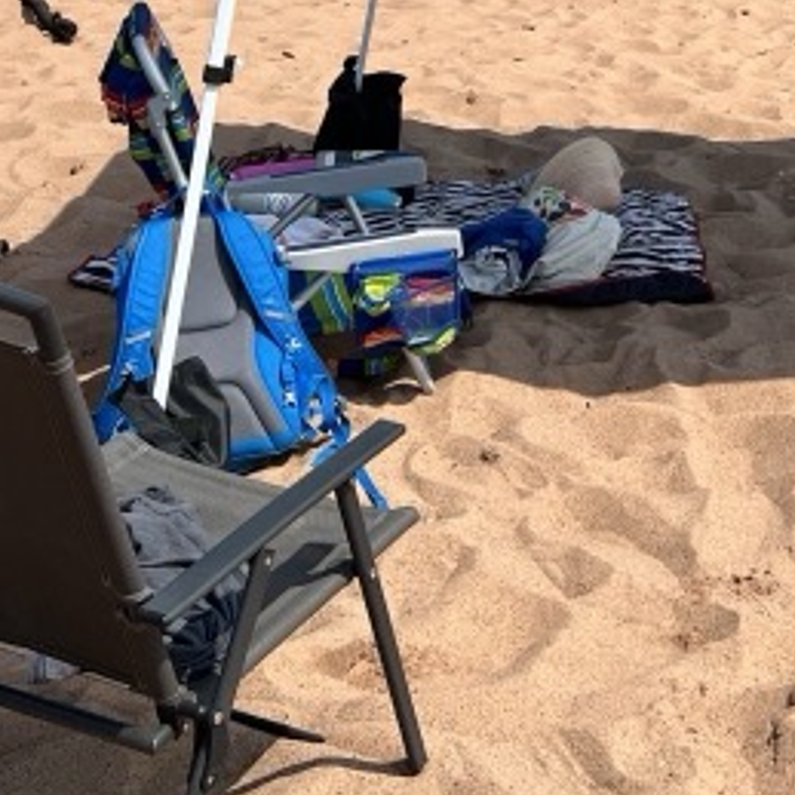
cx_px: 952
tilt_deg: -8.9
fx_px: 1845
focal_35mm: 71
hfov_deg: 22.4
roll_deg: +2.1
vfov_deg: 23.2
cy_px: -15
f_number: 1.5
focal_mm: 5.7
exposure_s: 1/5587
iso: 50
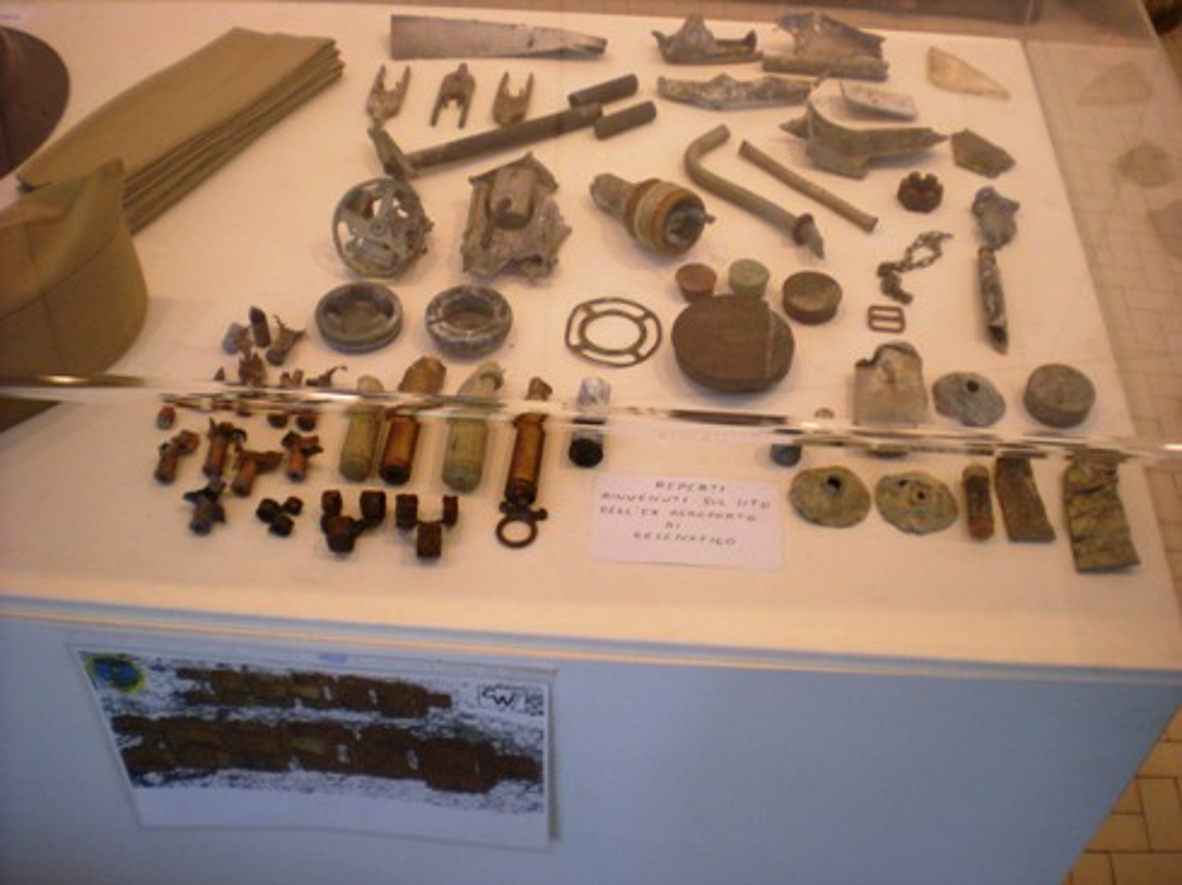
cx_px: 591
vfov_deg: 37.7
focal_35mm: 38
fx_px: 1297
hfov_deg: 49.0
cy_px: 442
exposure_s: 1/32.4
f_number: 3.1
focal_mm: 6.3
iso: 200
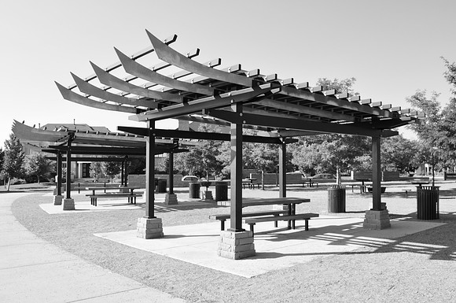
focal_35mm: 33
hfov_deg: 57.3
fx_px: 417
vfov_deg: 39.9
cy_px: 152
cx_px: 228
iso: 200
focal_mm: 22
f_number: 7.1
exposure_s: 1/320
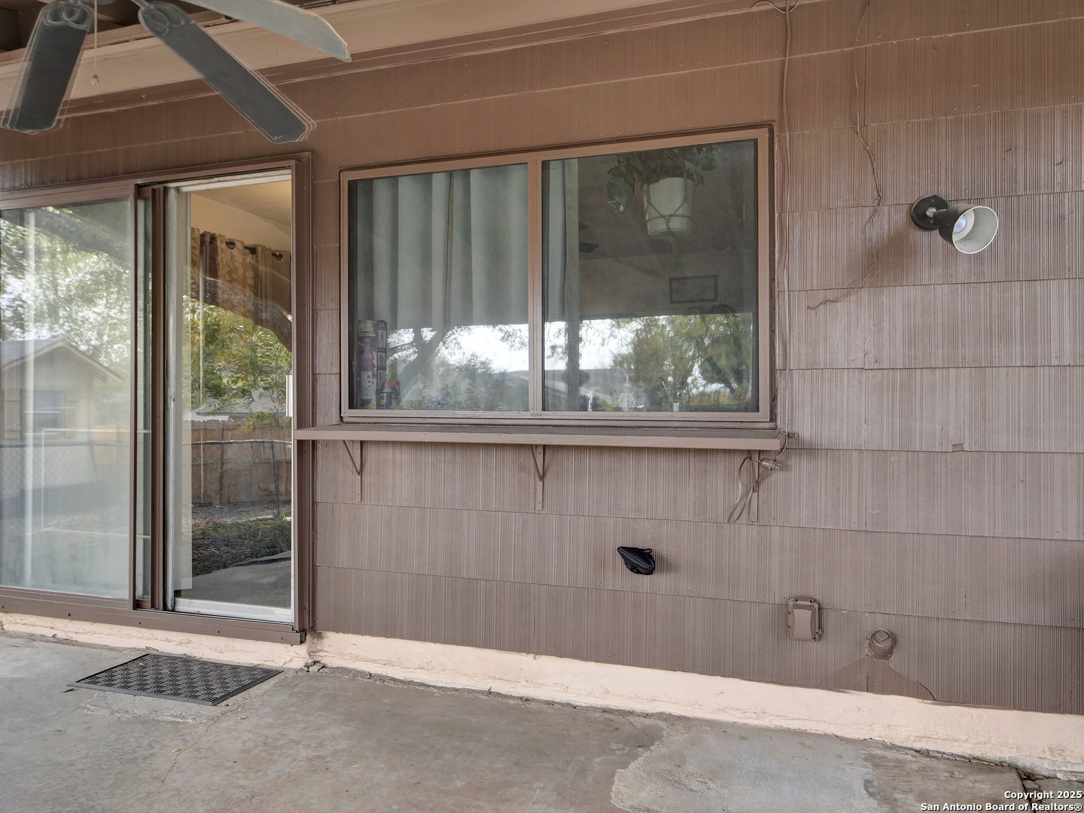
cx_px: 542
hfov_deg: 63.4
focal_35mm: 28
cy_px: 406
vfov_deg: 49.7
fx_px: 877
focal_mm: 14
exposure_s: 1/50
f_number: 5.6
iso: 250
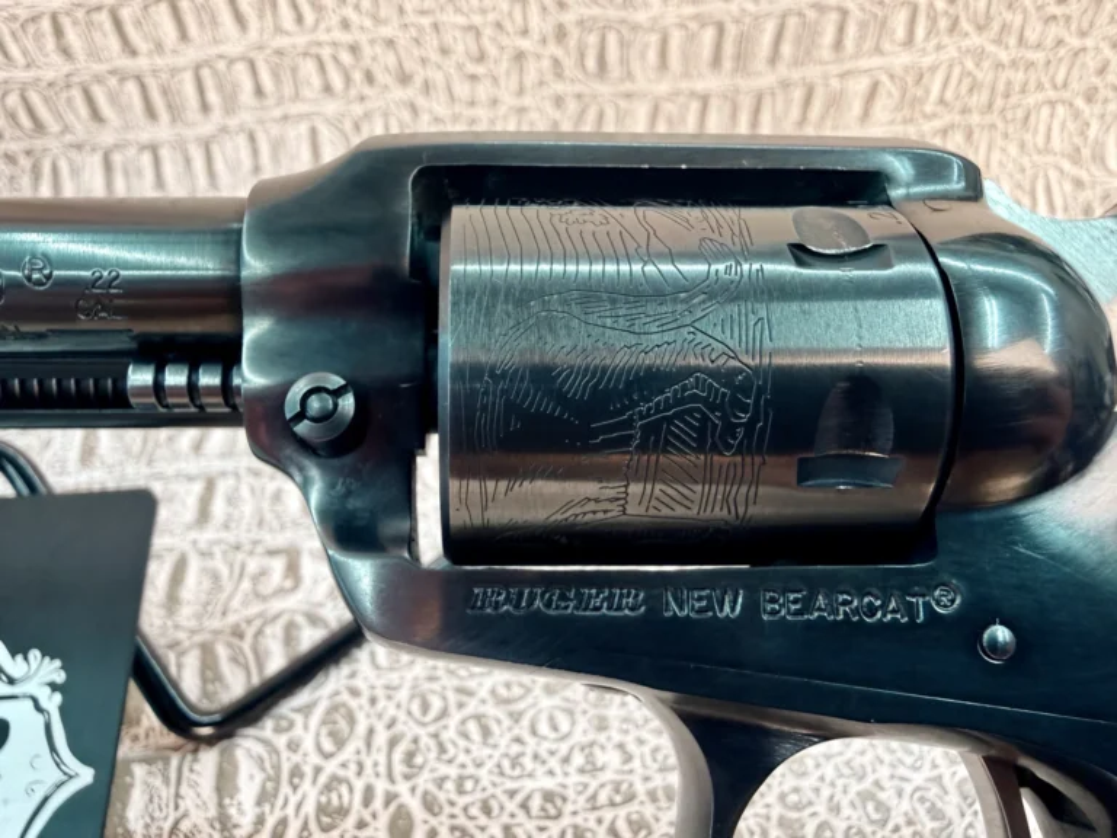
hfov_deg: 71.6
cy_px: 419
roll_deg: +1.8
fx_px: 774
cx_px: 558
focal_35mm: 24
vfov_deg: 56.8
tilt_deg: -39.0
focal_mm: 2.22
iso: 320
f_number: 2.2
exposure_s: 1/120
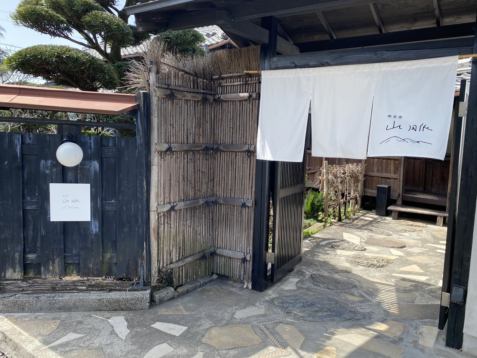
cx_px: 247
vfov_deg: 51.4
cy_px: 176
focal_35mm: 27
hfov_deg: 65.3
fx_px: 372
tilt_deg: -5.4
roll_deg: -1.7
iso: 32
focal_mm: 4.25
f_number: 1.8
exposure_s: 1/934
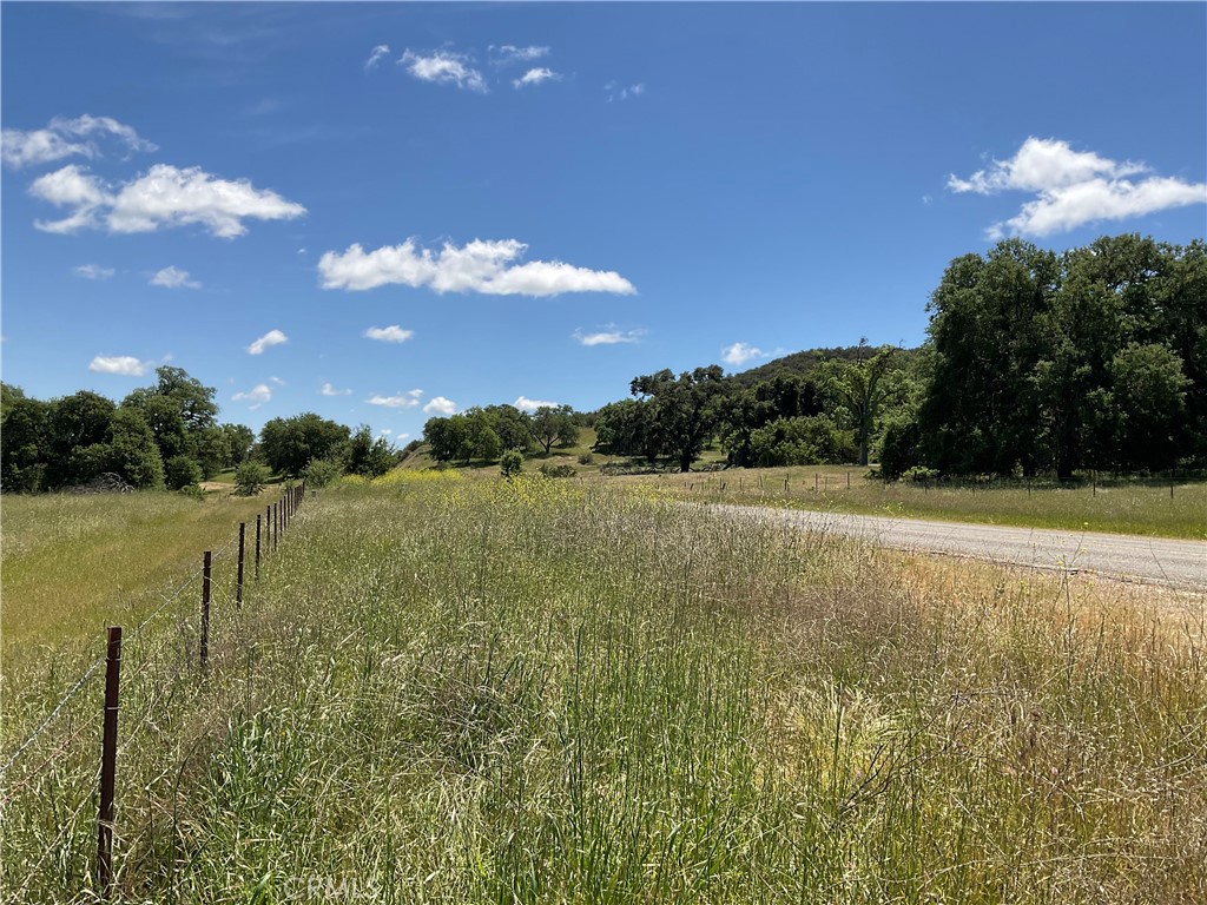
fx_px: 1011
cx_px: 604
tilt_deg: +1.8
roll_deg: -2.0
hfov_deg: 61.7
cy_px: 452
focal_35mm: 29
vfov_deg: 48.2
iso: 16
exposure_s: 1/2141
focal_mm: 3
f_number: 1.8
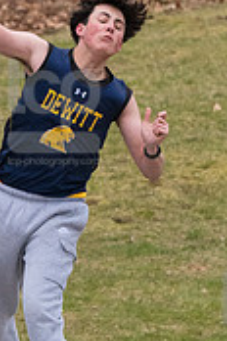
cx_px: 54
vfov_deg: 3.2
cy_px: 112
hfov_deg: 2.2
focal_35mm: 637
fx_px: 6024
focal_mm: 165
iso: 2000
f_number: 5
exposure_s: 1/2000
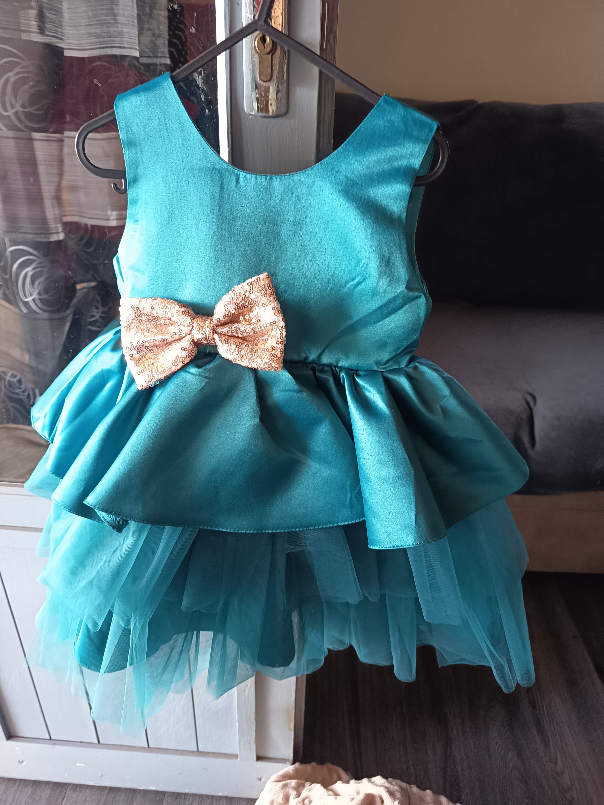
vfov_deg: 71.6
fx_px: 558
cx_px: 302
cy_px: 402
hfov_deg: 56.8
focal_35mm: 24
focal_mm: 5.27
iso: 490
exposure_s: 1/25
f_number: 1.7
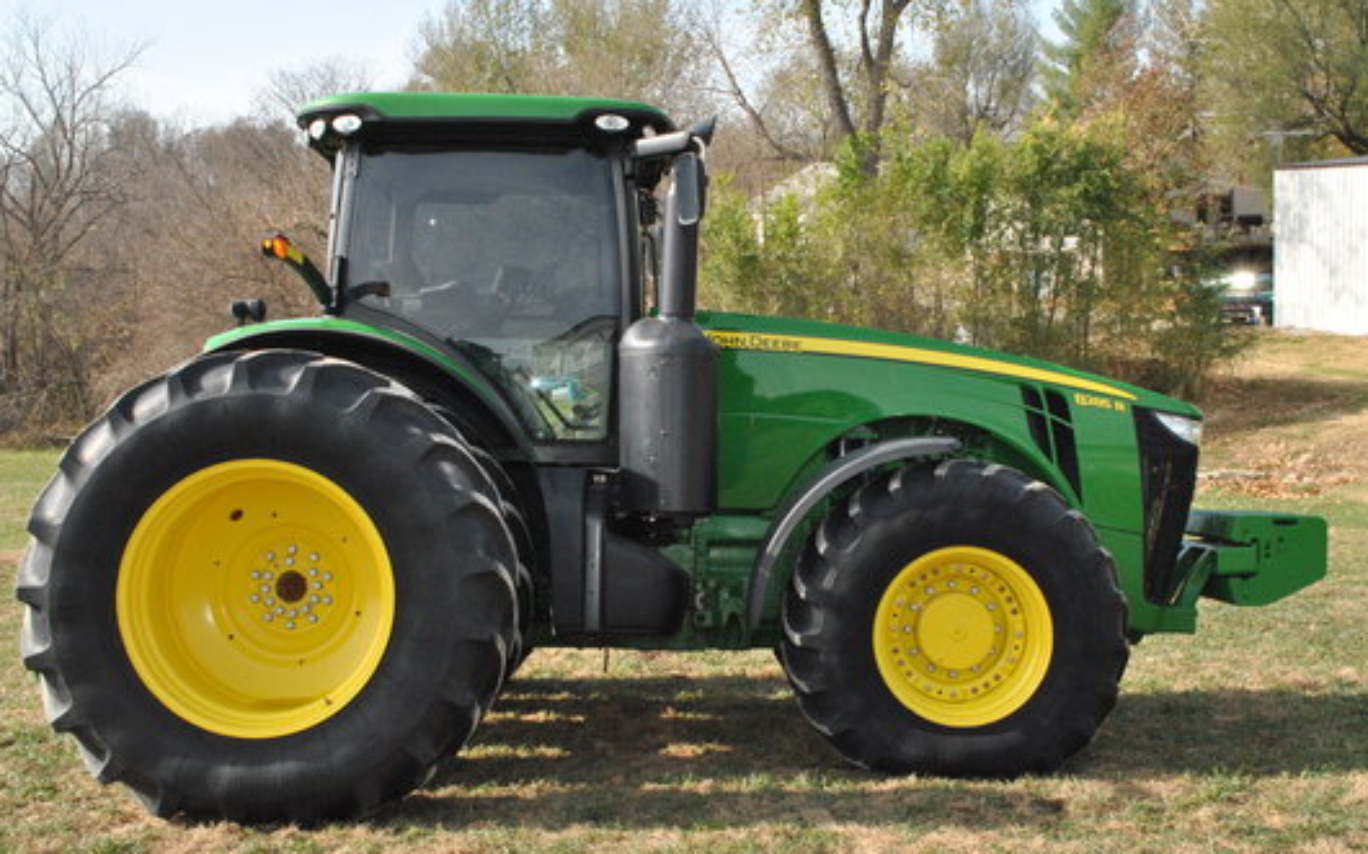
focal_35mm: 44
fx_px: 1640
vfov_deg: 29.2
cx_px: 681
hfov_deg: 45.3
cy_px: 400
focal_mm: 28
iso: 800
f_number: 20
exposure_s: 1/200
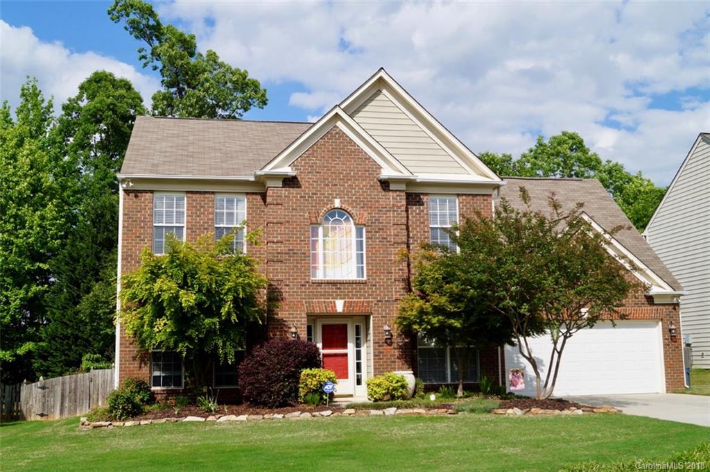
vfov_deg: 34.1
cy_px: 236
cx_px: 355
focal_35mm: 39
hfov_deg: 49.6
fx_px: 768
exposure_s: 1/200
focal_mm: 26
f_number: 11
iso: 100
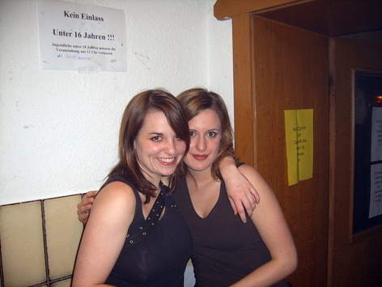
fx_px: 386
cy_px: 144
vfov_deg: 40.7
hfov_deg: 52.6
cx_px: 191
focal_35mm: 35
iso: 100
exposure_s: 1/30
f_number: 2.8
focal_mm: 5.8
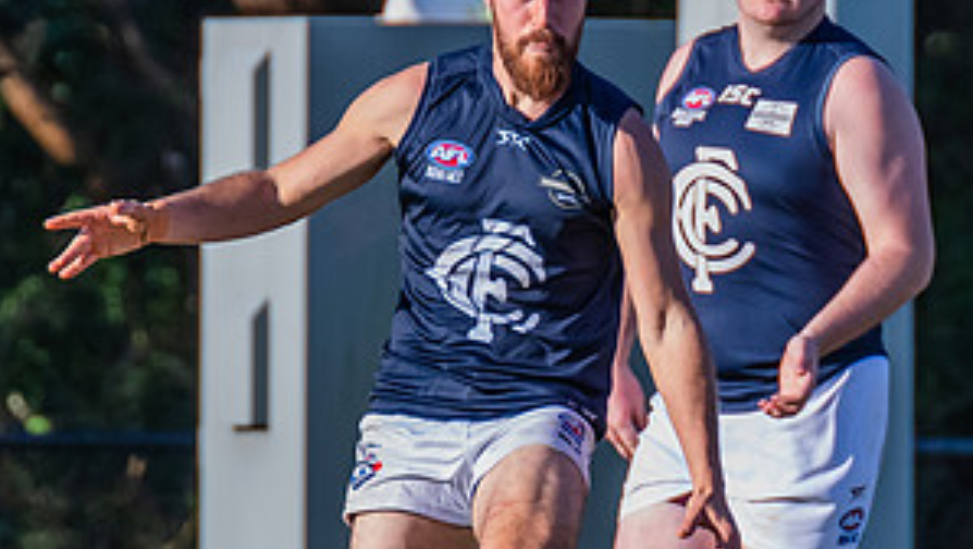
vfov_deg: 0.7
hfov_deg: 1.2
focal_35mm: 1737
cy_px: 388
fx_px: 44839
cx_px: 393
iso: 800
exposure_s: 1/2000
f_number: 5.6
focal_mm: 420
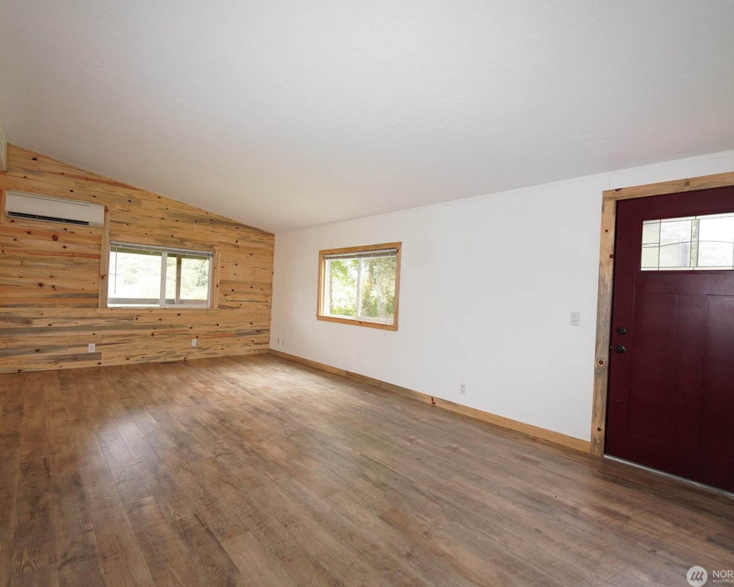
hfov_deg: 92.8
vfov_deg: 80.4
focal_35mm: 16
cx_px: 330
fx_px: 348
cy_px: 290
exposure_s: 1/160
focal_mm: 14
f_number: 3.2
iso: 1600
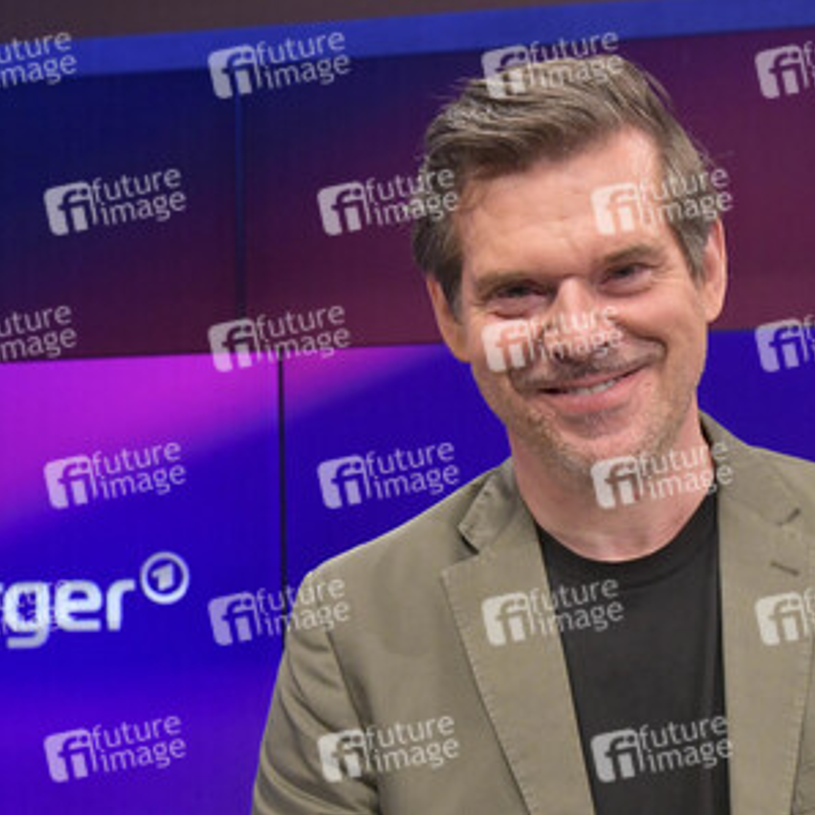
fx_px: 1199
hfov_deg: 36.8
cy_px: 408
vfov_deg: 37.6
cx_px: 589
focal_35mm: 45
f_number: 6.3
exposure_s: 1/200
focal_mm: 35
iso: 2500
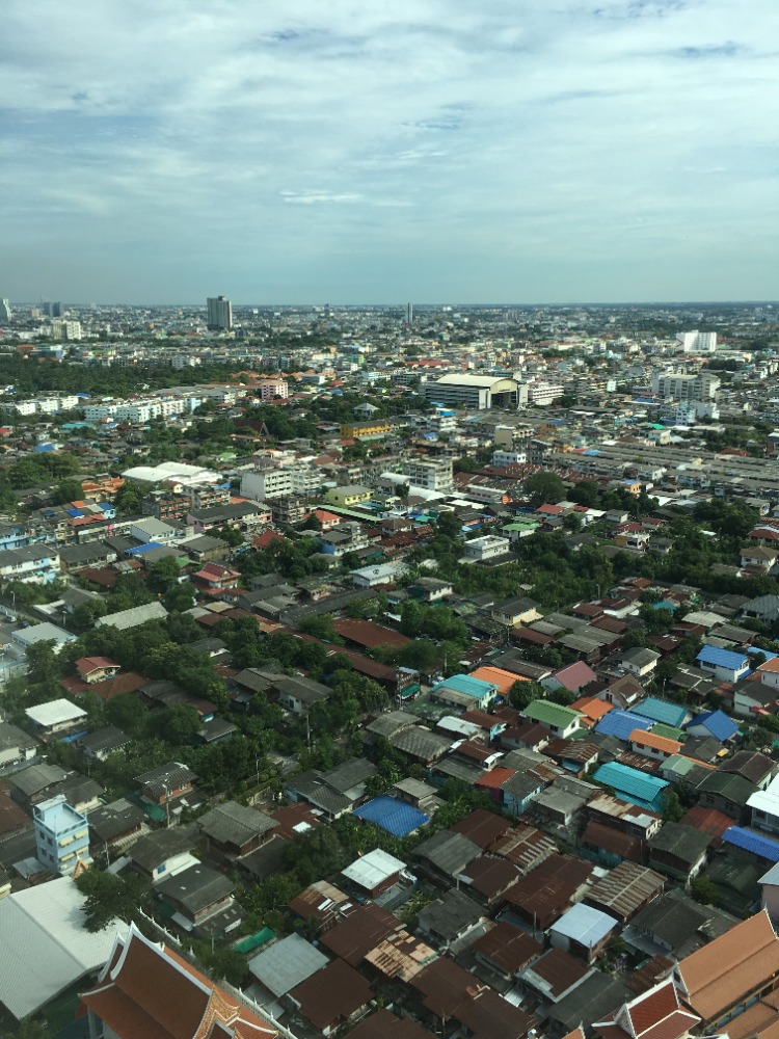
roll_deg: +0.3
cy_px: 520
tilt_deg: -12.5
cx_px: 390
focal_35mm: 29
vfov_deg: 61.7
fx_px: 870
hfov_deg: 48.2
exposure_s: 1/1350
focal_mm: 4.15
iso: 25
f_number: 2.2
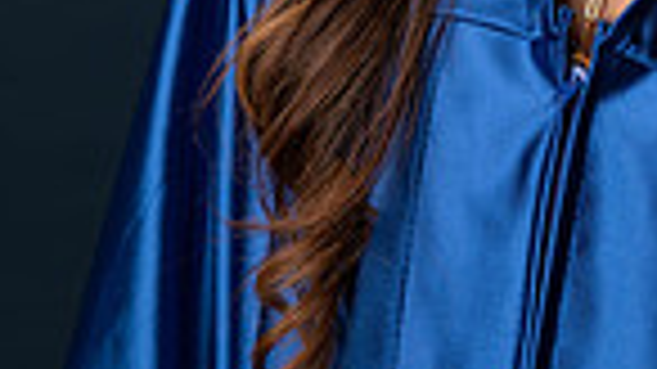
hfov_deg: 11.6
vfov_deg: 6.5
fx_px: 3204
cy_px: -279
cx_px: 585
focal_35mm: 184
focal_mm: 57
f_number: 5.6
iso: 200
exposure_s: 1/100
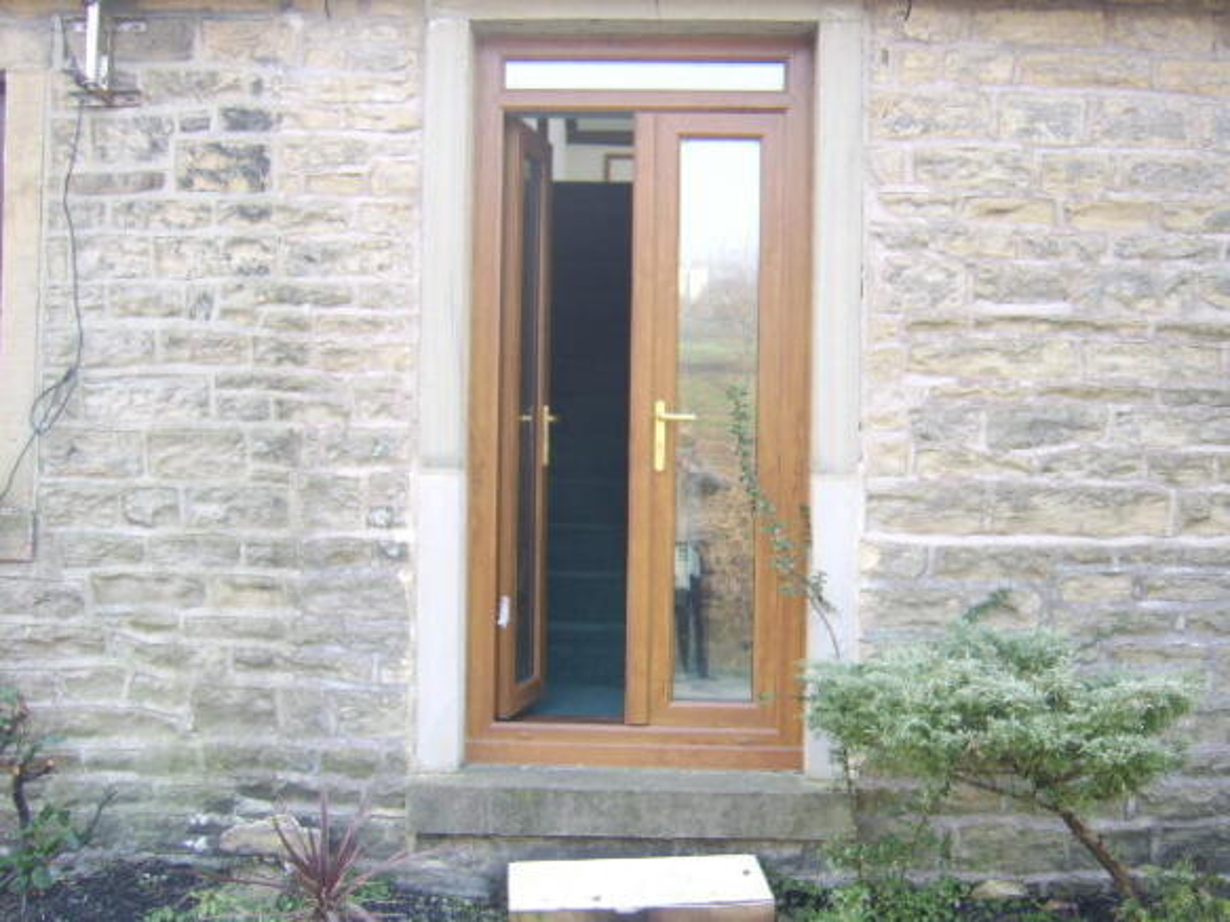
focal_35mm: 31
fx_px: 1101
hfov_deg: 58.4
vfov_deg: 45.4
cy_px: 461
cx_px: 615
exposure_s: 1/60
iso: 71
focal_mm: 8.13
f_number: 2.7
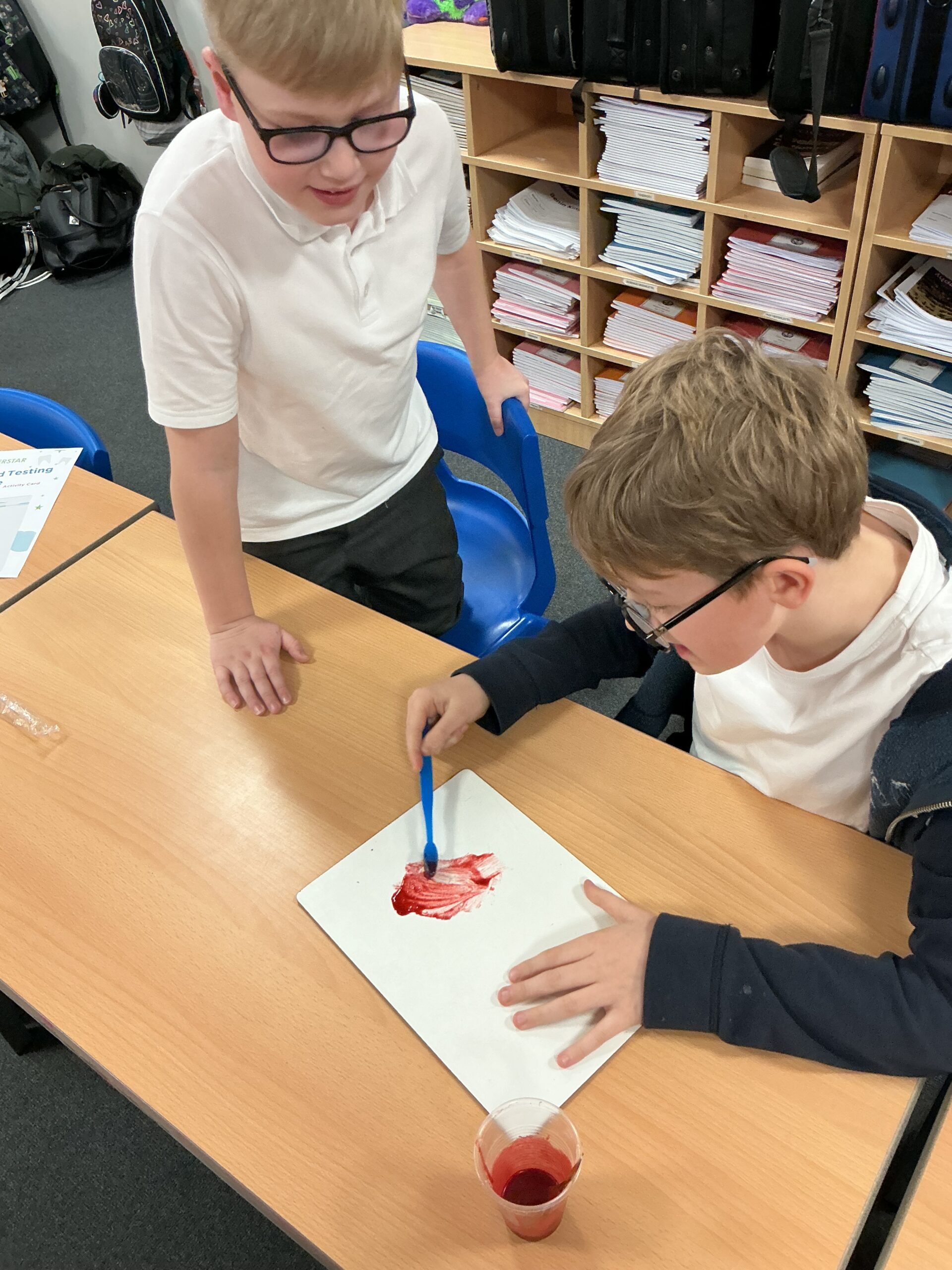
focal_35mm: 29
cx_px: 476
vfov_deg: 61.7
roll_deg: +6.3
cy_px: 635
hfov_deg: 48.2
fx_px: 1063
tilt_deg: -43.7
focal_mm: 3
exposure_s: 1/60
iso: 125
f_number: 1.8
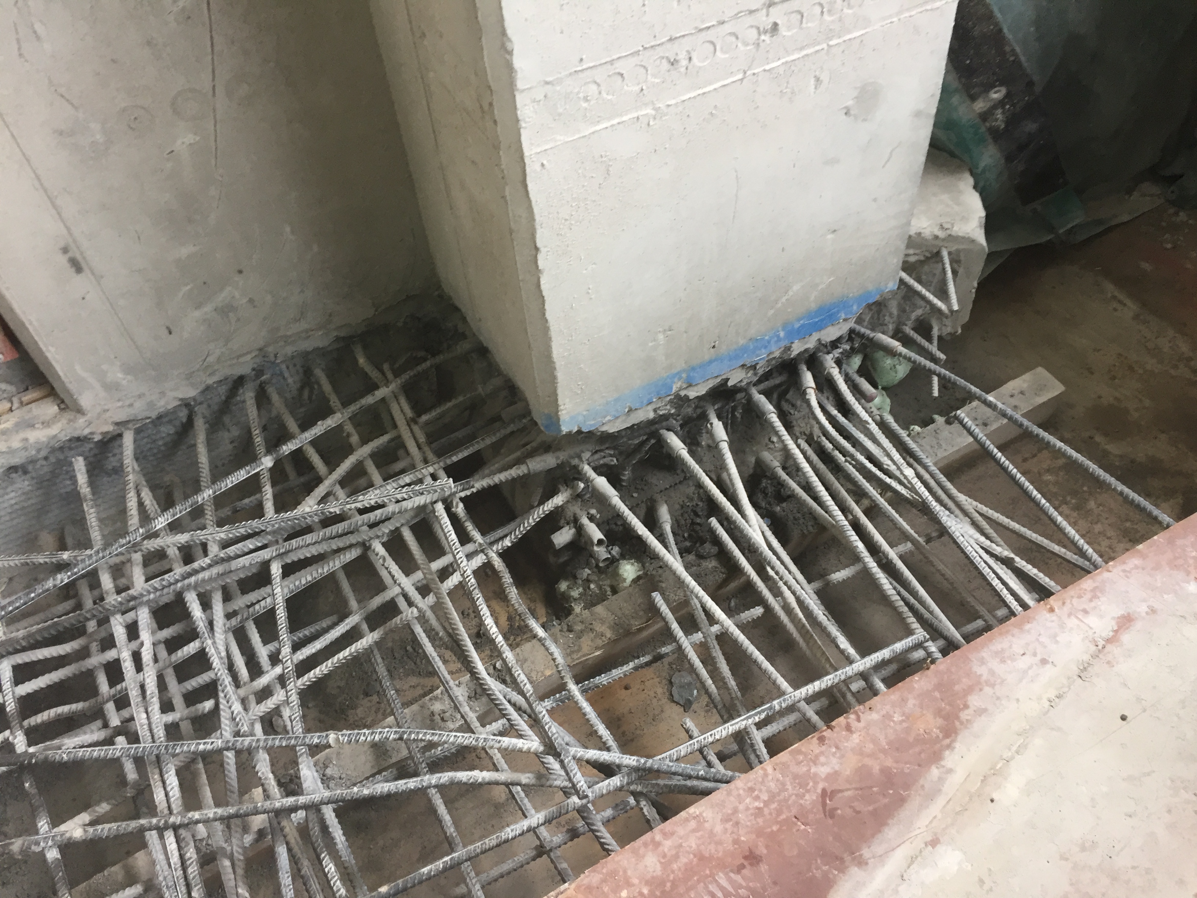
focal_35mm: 29
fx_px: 1003
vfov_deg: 48.2
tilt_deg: -49.7
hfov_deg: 61.7
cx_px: 598
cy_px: 449
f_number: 2.2
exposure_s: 1/33
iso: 50
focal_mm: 4.15
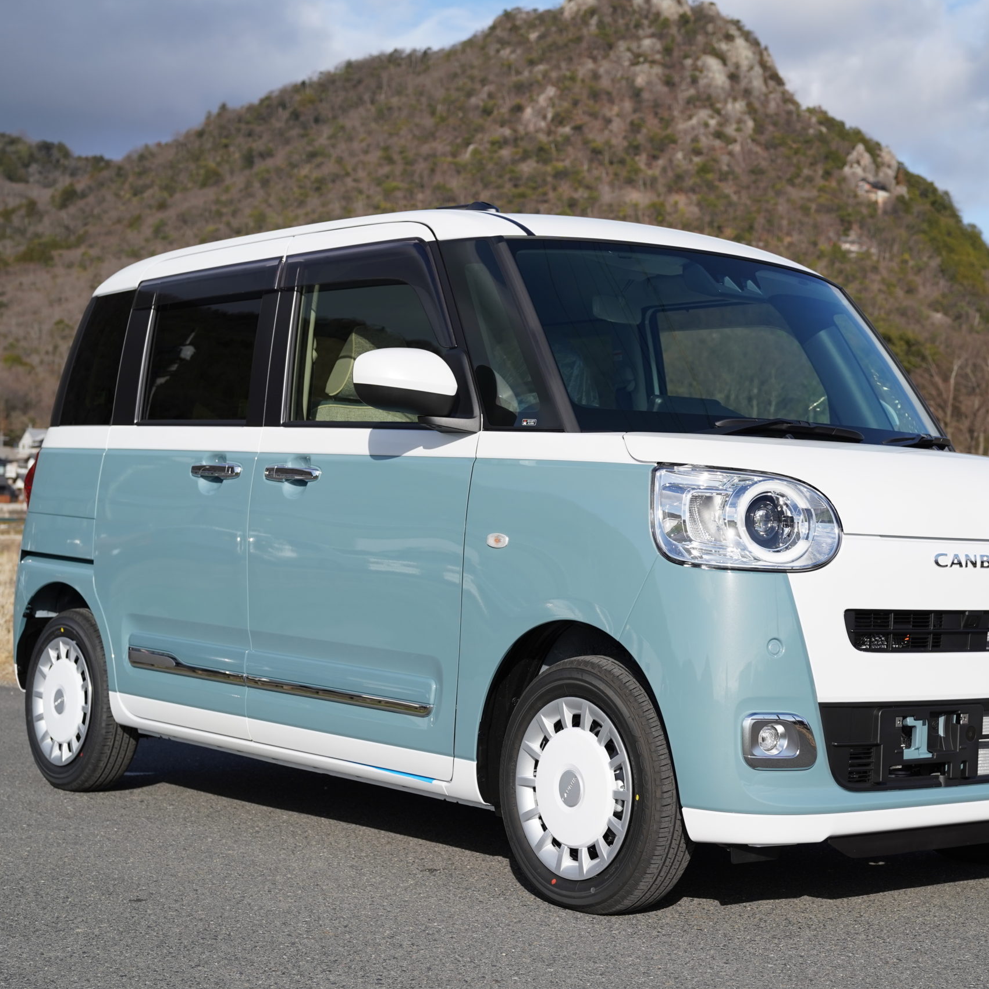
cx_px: 651
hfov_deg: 26.7
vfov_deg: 26.9
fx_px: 2069
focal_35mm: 64
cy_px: 493
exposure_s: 1/1250
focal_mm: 50
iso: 250
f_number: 5.6
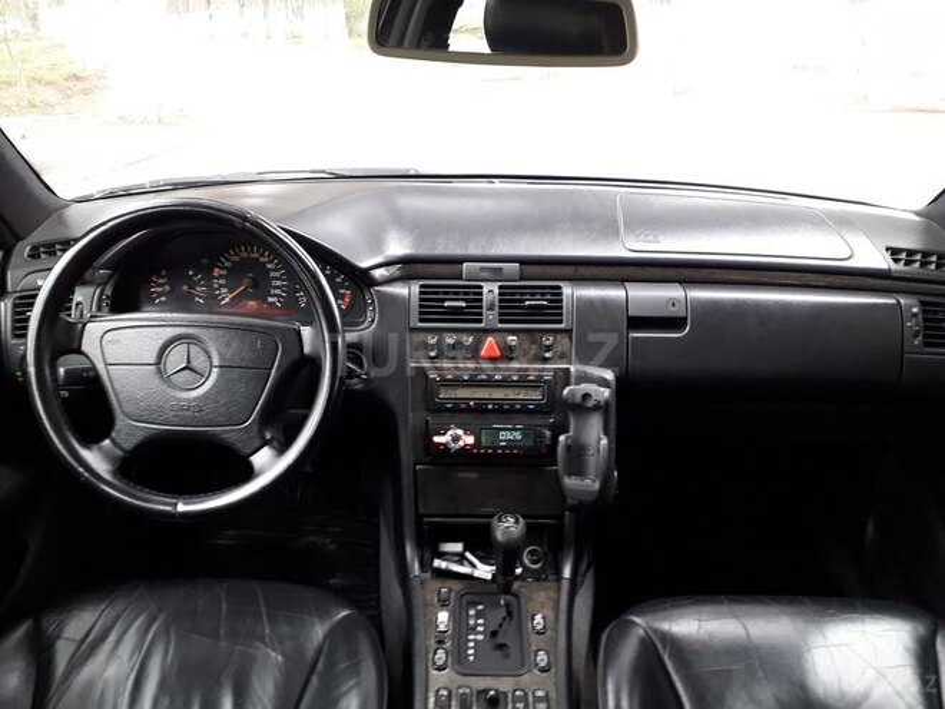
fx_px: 737
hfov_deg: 65.3
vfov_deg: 51.4
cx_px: 472
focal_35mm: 27
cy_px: 354
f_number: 1.9
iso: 200
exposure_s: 1/50
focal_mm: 3.6
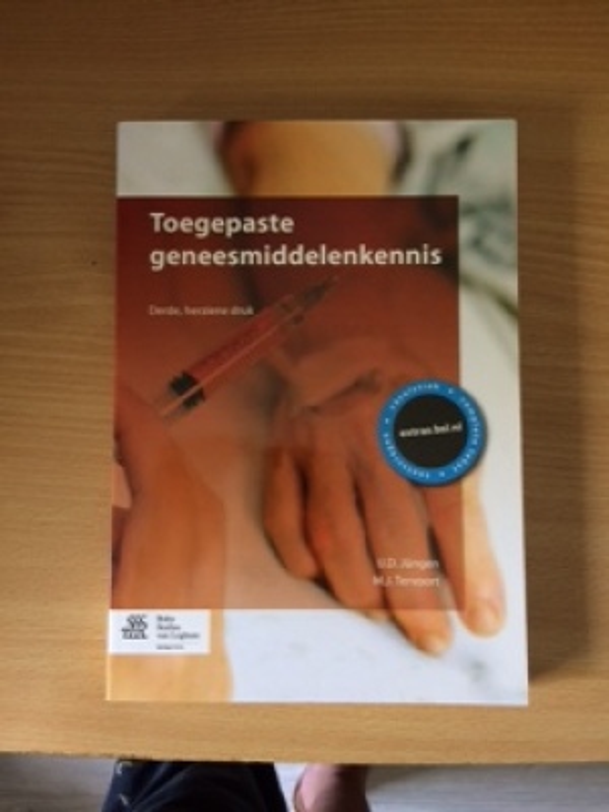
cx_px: 304
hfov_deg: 48.2
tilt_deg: -86.1
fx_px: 680
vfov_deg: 61.7
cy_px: 406
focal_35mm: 29
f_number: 2.2
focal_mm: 4.15
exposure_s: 1/33
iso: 160
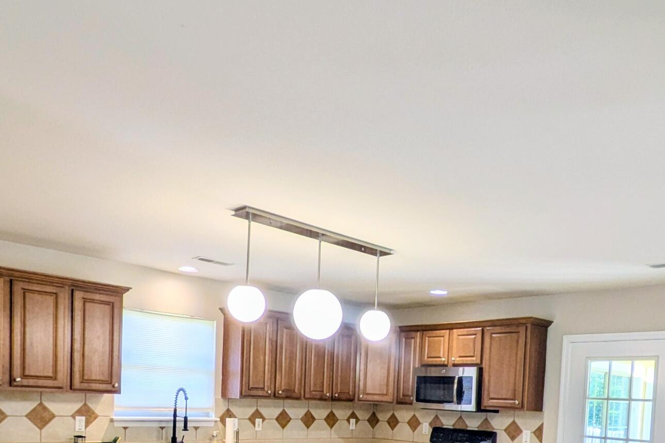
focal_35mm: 34
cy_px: 433
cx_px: 387
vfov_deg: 35.5
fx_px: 628
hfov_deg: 55.5
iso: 50
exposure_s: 1/60
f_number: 2.2
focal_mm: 1.83
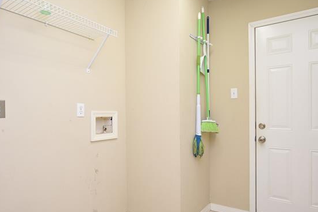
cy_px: 115
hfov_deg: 77.2
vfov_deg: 55.9
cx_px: 162
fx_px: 199
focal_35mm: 23
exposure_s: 1/20
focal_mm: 13
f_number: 5.6
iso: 250
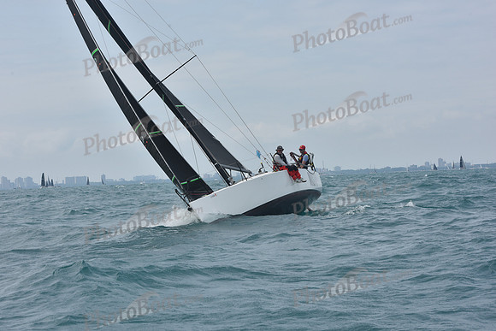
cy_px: 166
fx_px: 1309
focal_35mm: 95
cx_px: 248
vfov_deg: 14.4
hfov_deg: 21.5
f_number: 11
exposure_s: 1/800
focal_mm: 95
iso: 250
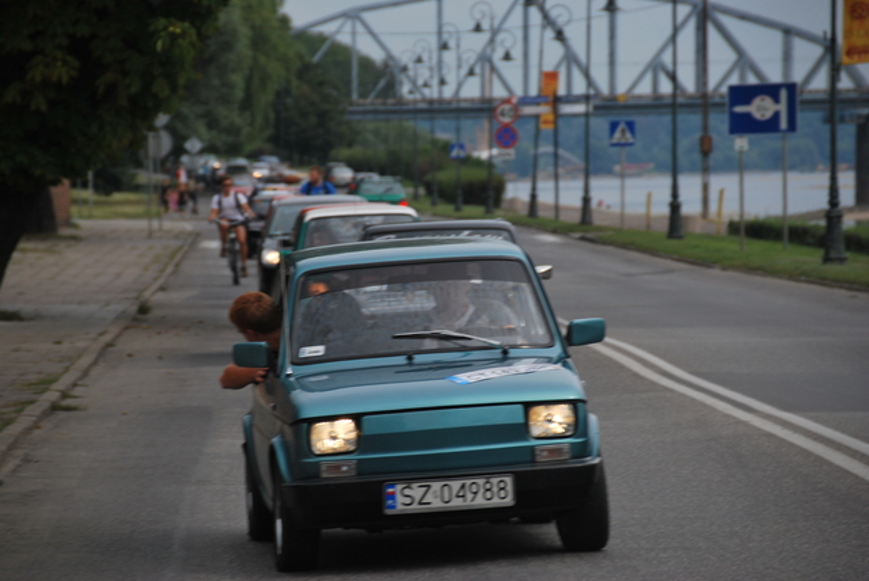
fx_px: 5074
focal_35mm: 210
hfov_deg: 9.8
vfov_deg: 6.6
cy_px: 290
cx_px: 434
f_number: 6
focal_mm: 140
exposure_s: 1/500
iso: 200
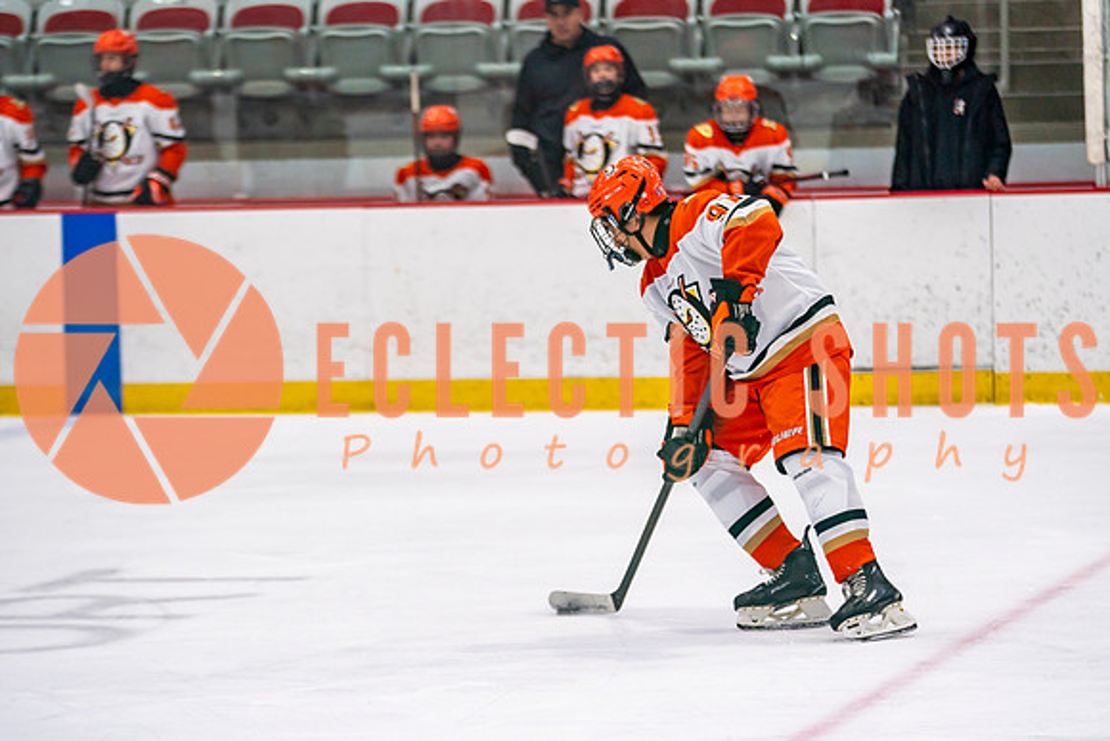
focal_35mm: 194
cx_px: 633
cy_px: 479
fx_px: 5987
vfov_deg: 7.1
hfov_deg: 10.6
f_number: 2.8
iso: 500
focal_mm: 135
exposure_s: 1/640
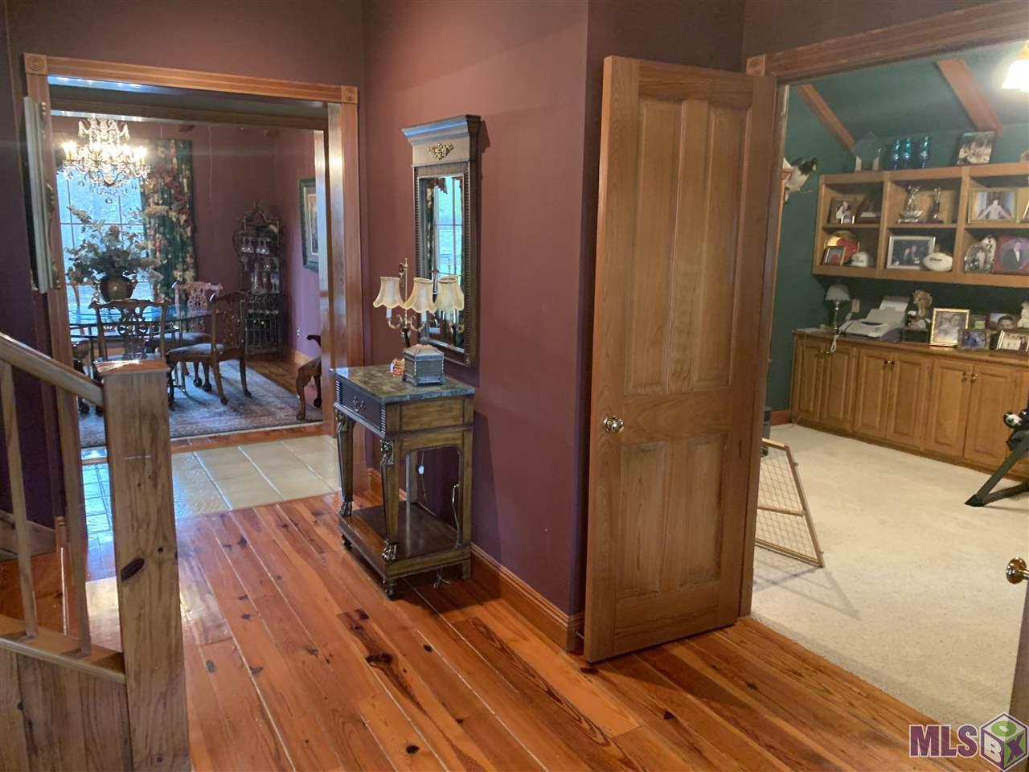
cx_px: 514
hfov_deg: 67.3
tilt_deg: -8.2
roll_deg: -1.0
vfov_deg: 53.1
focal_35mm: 26
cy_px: 386
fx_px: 773
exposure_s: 1/30
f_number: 1.8
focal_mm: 4.25
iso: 500
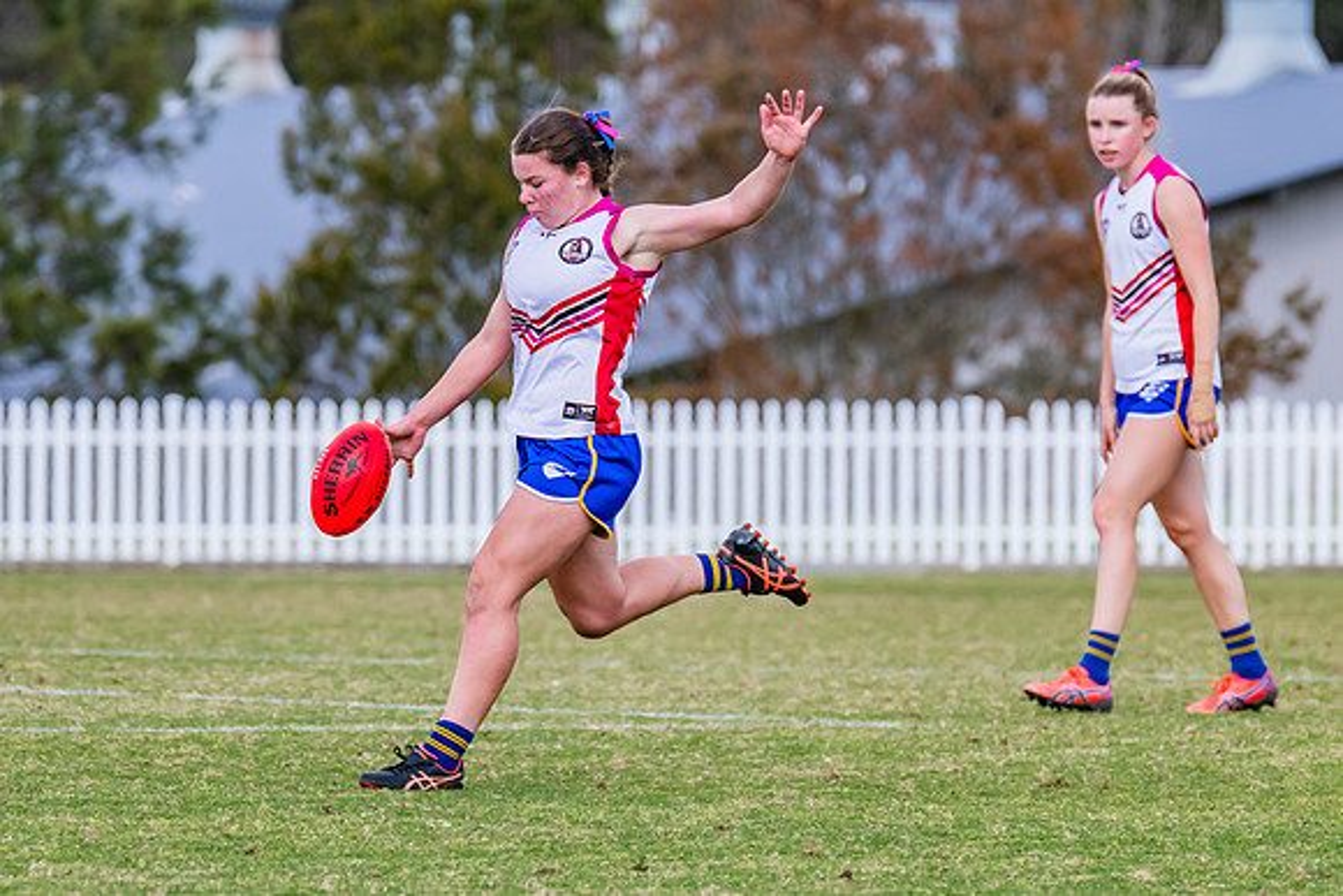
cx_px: 408
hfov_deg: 3.3
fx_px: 23260
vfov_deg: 2.2
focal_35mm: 623
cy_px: 394
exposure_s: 1/1250
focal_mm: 360
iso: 800
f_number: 8
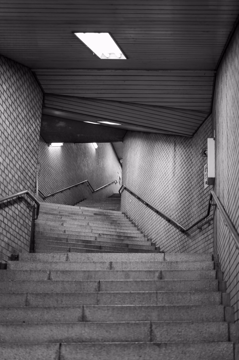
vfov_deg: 45.5
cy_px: 180
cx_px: 120
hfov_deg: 31.2
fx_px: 429
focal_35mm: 43
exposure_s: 1/80
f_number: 2
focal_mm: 43
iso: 500
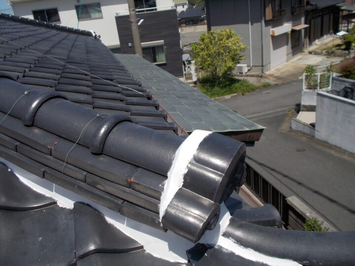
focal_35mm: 29
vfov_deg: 48.2
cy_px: 133
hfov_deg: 61.7
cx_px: 178
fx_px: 297
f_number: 3.3
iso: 80
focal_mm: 4.1
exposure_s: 1/1250
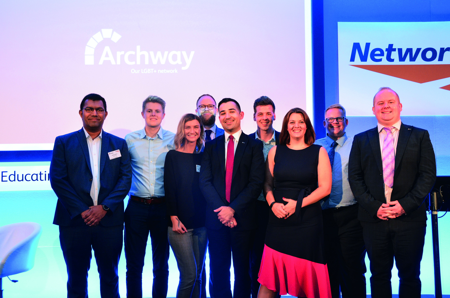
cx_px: 225
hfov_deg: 46.5
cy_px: 149
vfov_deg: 31.8
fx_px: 524
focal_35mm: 42
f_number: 8
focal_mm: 28
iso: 1600
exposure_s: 1/60
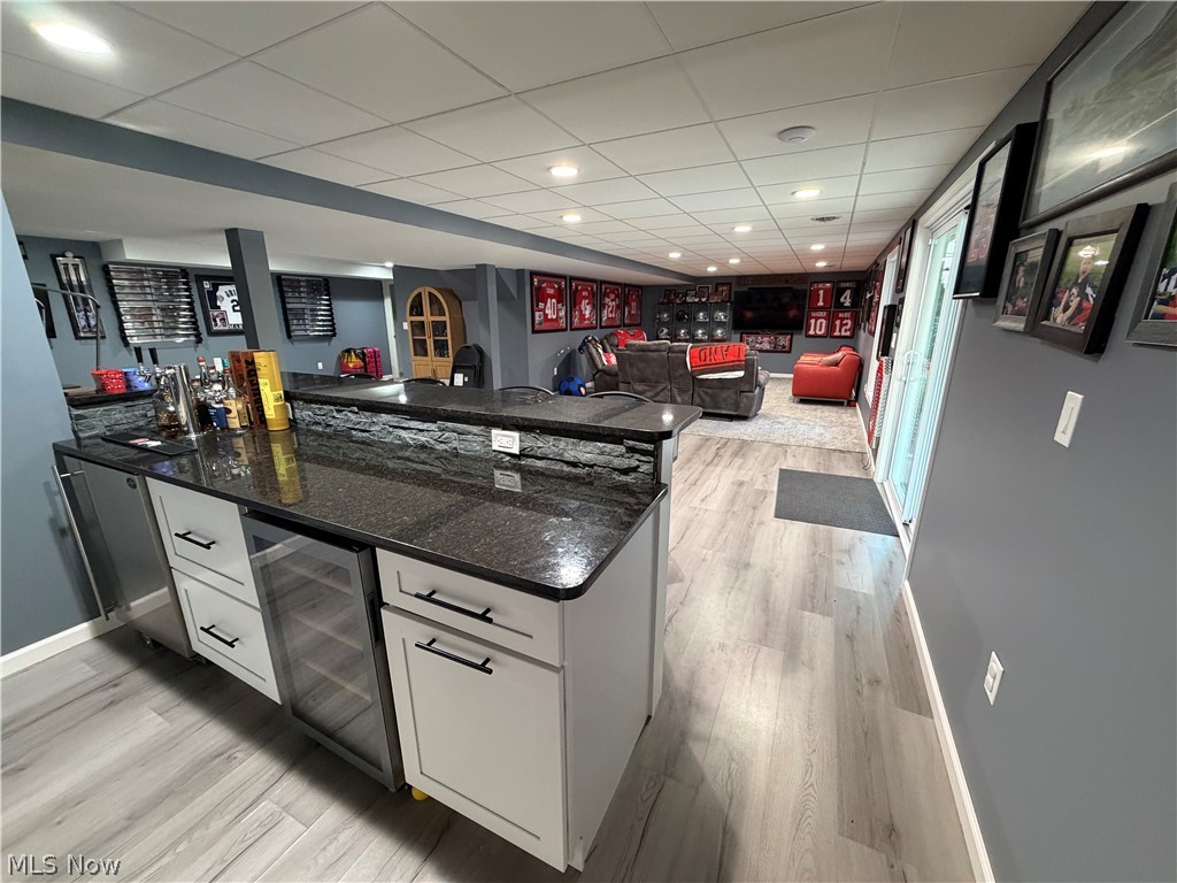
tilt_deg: -15.7
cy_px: 442
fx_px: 476
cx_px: 588
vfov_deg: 85.7
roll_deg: +0.7
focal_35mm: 14
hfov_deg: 102.1
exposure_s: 1/60
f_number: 2.2
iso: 400
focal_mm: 2.22
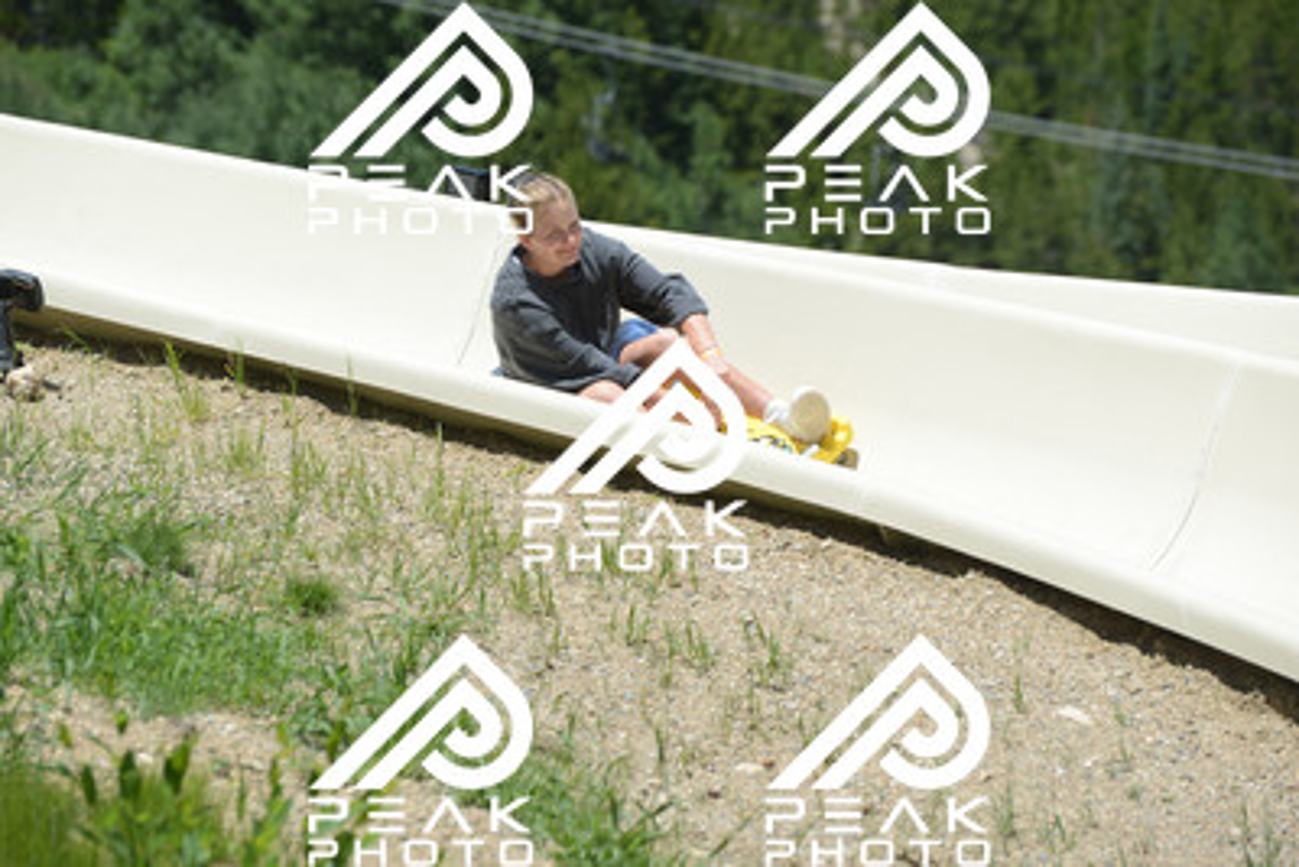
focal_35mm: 195
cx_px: 650
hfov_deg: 10.5
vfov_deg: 7.0
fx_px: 7038
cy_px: 434
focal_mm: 195
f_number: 6.3
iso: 400
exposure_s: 1/1250
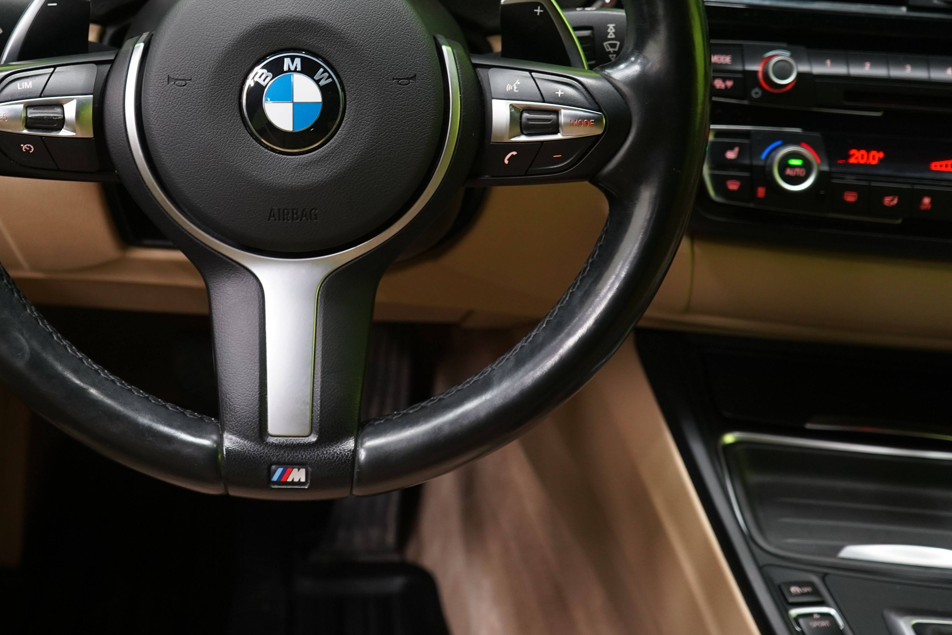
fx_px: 1534
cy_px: 106
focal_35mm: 58
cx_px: 296
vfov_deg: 23.0
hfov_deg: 34.1
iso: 1250
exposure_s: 1/25
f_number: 5
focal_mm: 34
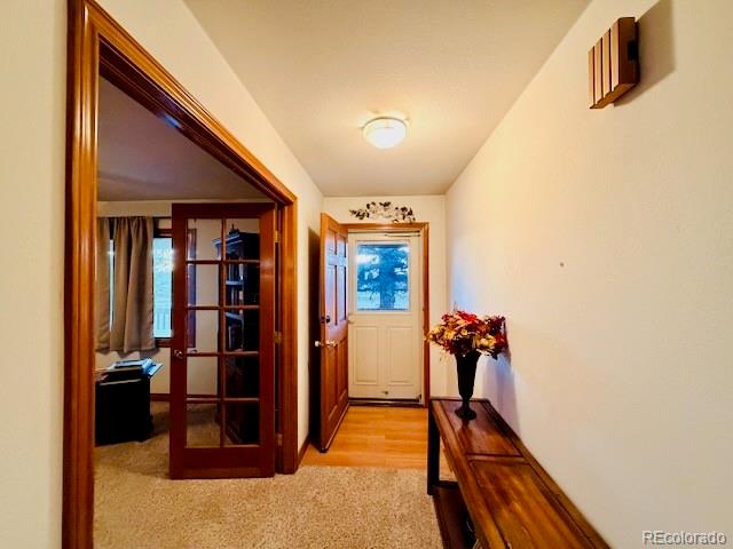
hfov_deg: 102.1
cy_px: 274
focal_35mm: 14
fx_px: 296
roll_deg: +0.1
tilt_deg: +1.3
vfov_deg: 85.7
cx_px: 366
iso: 800
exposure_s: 1/60
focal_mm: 2.22
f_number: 2.2
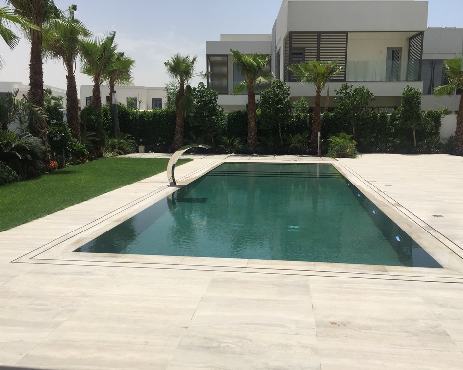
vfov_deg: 47.1
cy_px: 187
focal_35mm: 31
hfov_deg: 57.2
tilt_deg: -7.0
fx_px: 425
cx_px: 237
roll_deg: -2.0
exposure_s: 1/3049
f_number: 2.2
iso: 32
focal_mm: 4.15
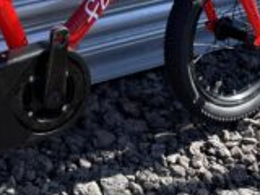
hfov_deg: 24.0
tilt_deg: -19.6
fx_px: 586
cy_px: 0
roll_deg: +3.9
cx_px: 6
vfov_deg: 18.4
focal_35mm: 78
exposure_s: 1/716
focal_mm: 4.2
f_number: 1.6
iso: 32
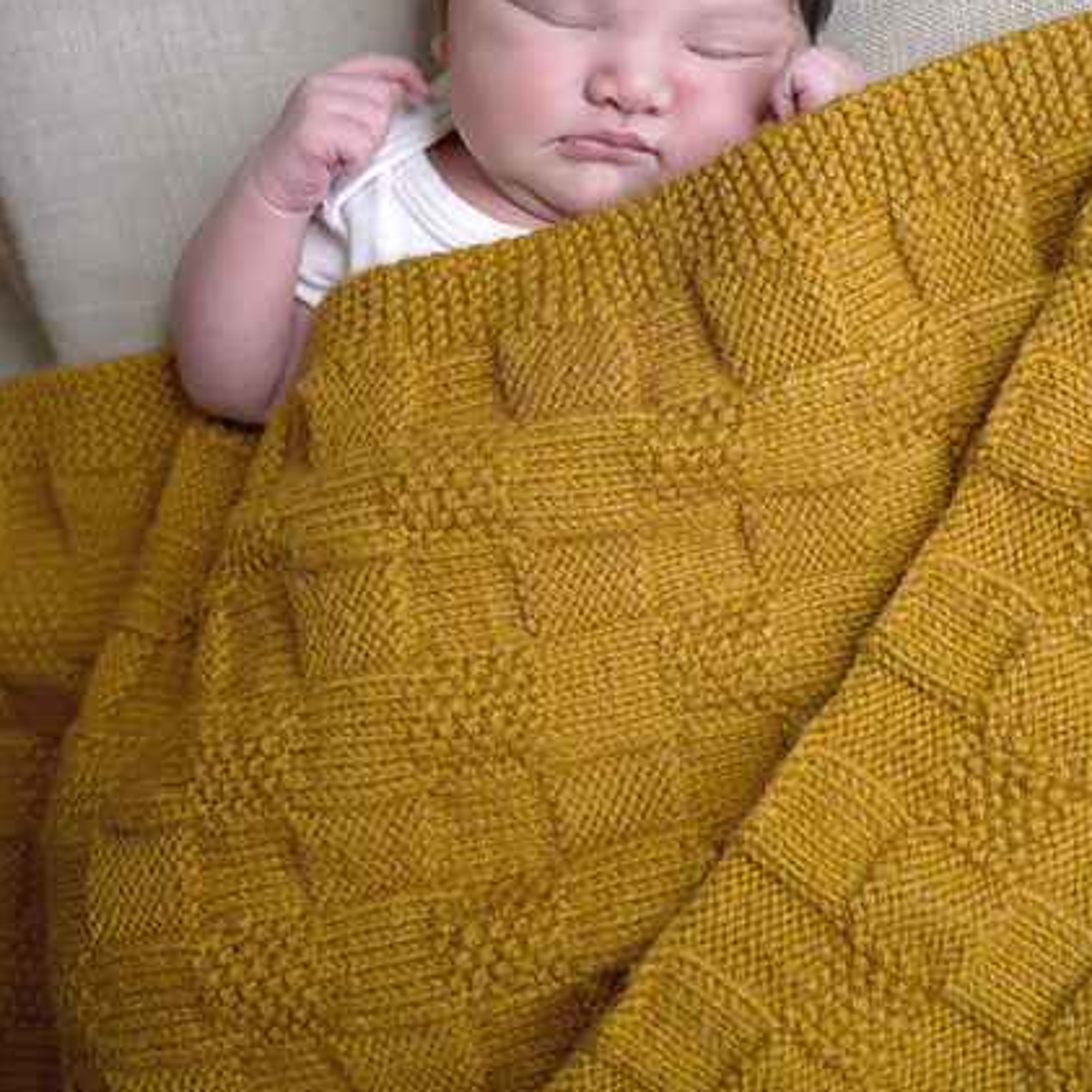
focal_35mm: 53
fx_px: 1892
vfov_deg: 32.2
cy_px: 488
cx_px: 549
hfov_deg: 32.2
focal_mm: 41
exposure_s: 1/320
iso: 100
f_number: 4.5
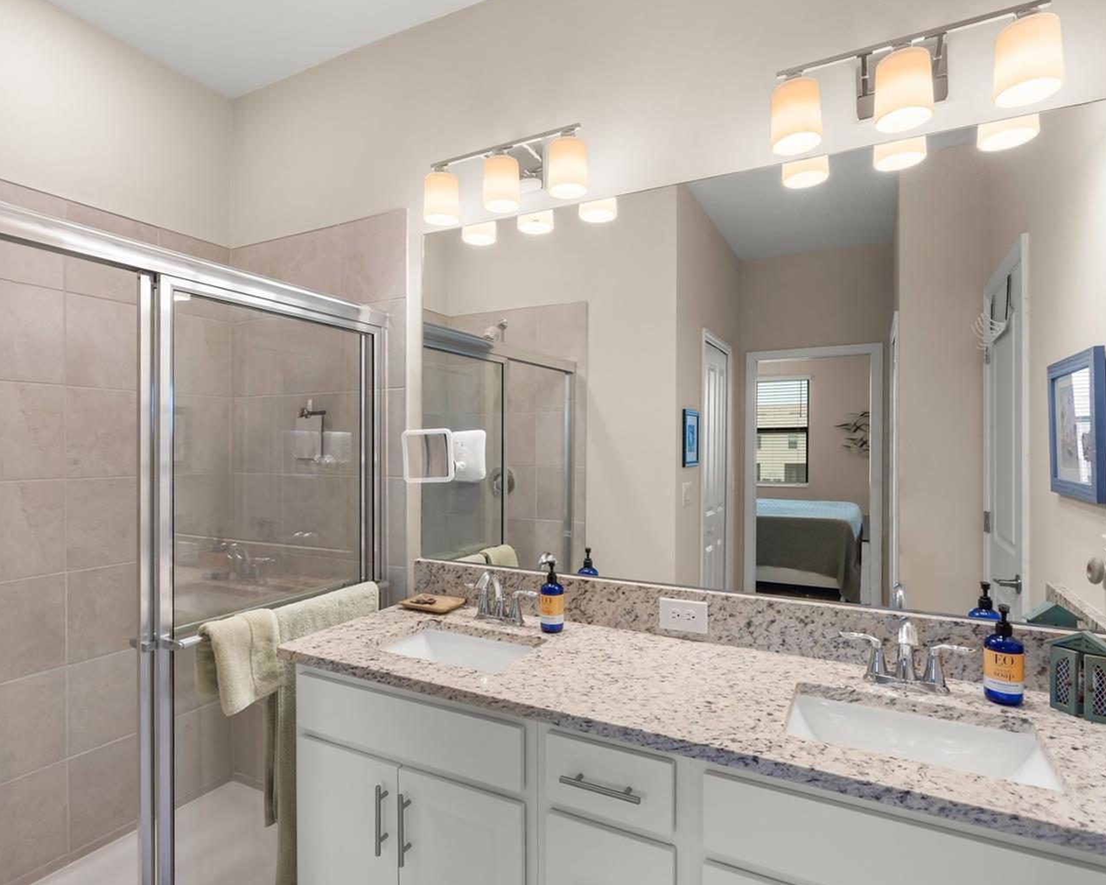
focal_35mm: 19
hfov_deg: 83.2
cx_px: 528
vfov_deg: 70.8
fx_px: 622
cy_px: 444
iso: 250
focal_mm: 16
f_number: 6.3
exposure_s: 1/5
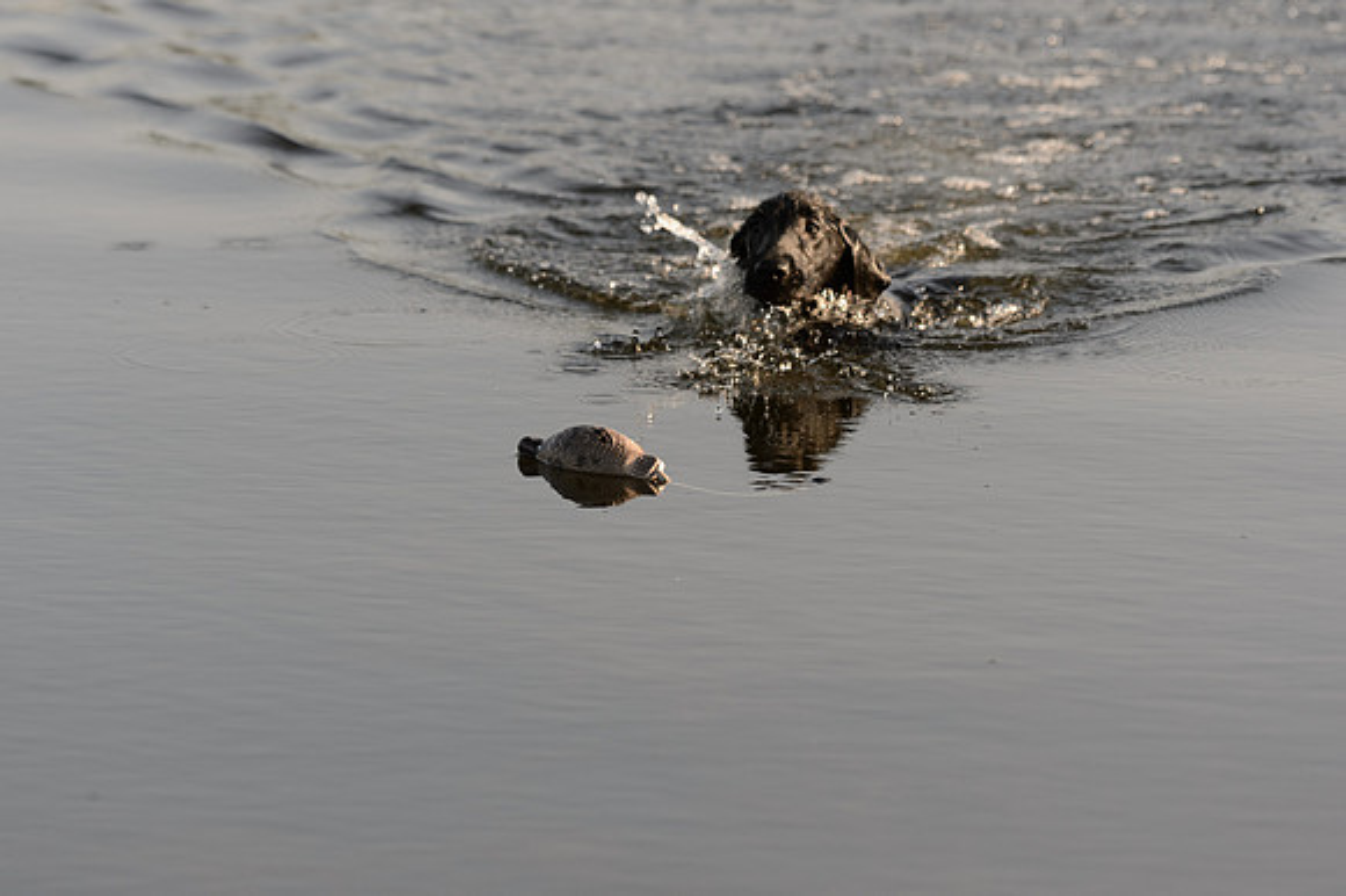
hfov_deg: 9.4
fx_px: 8221
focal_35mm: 220
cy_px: 448
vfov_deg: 6.2
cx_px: 673
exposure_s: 1/1600
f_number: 6.3
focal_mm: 220
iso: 800
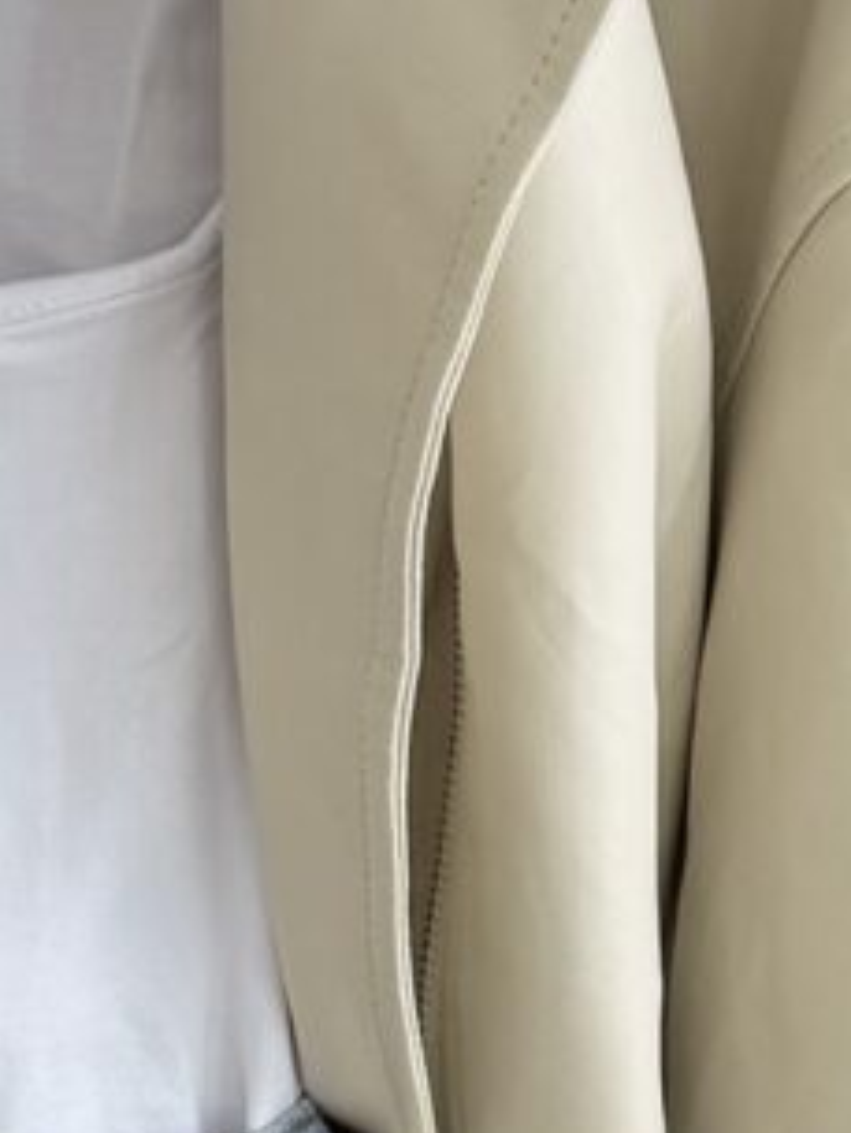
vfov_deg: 12.2
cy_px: 1066
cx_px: 1007
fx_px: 5274
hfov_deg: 9.1
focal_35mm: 161
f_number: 1.78
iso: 64
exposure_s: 1/295
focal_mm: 6.76
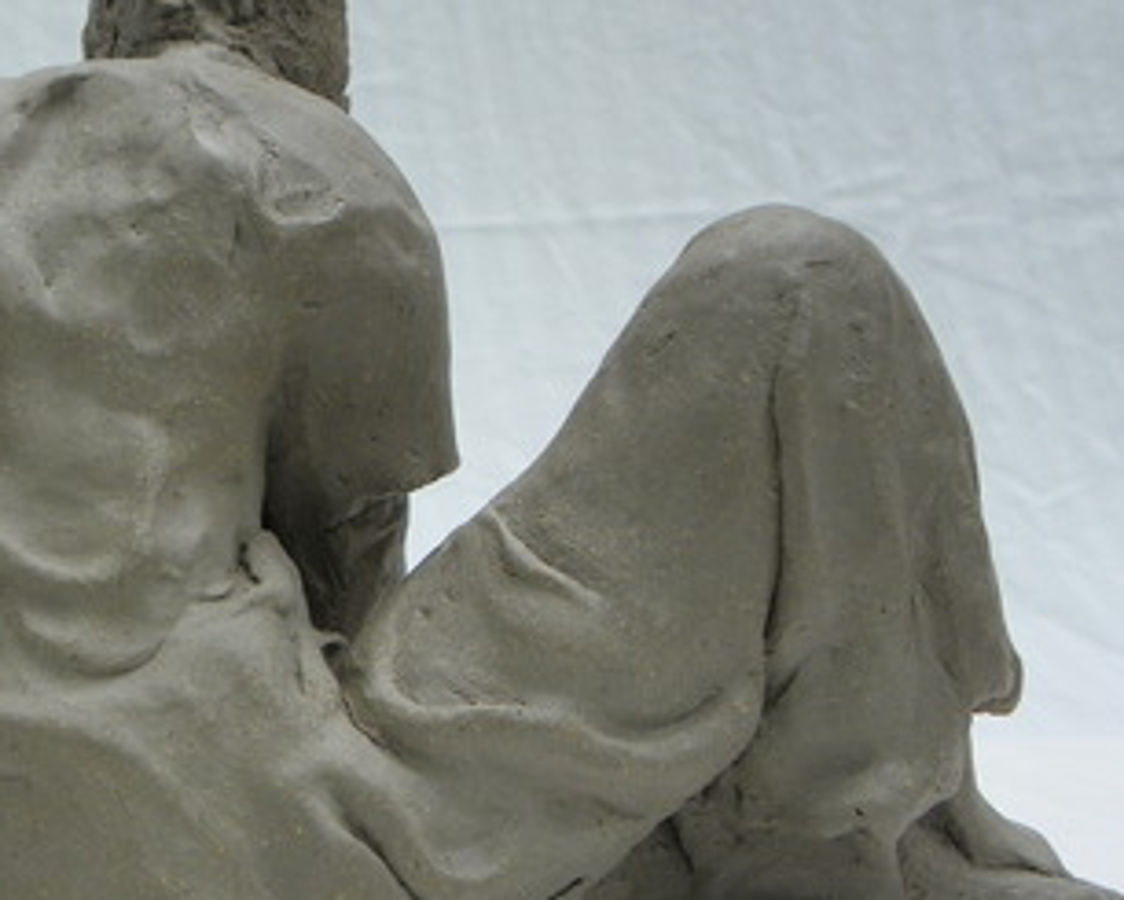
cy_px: 479
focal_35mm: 86
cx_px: 261
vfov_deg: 17.9
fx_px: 2862
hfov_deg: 22.0
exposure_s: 1/200
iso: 64
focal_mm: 9.6
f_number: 3.5
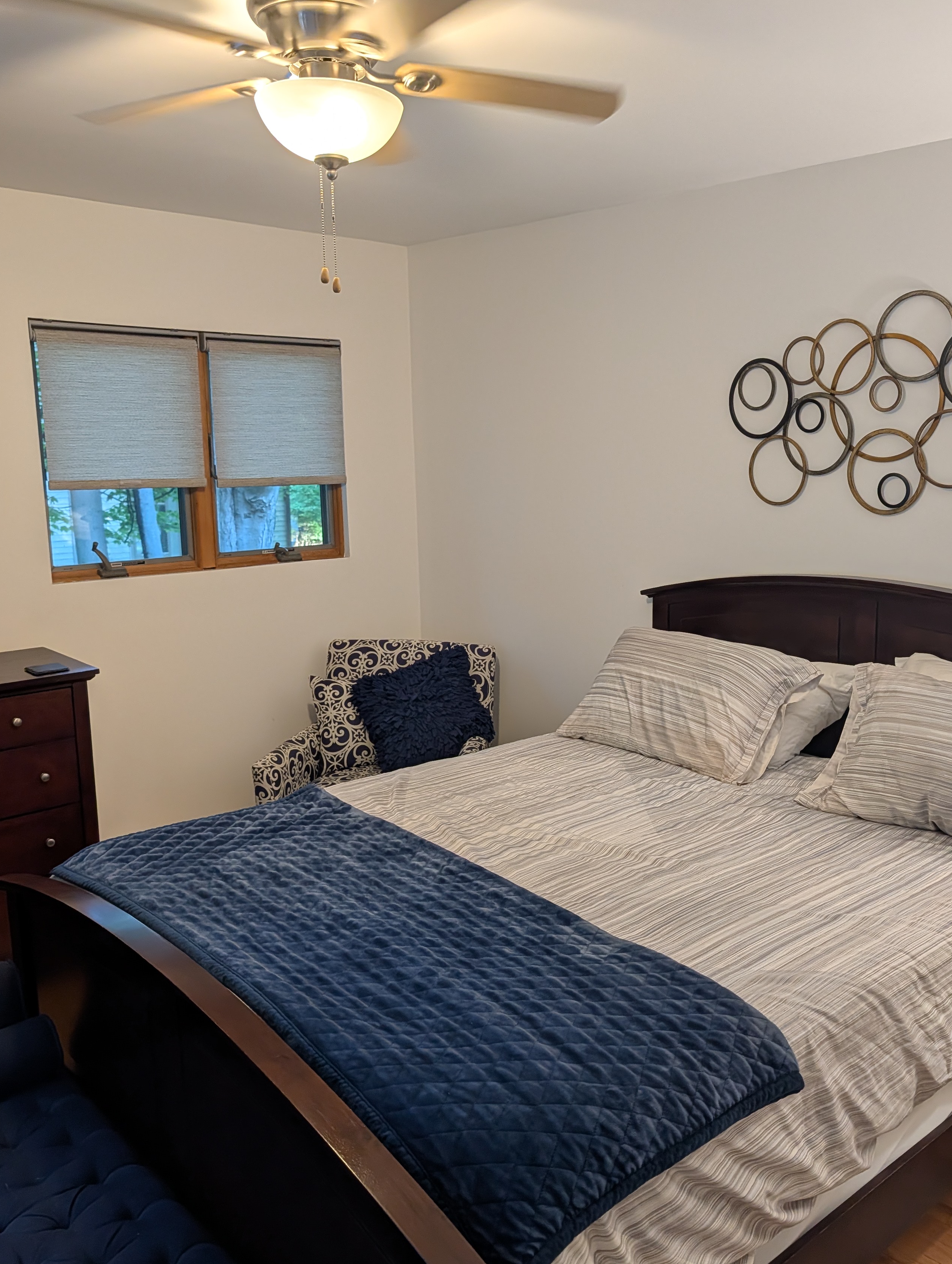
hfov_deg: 48.1
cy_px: 631
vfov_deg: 61.6
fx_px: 1061
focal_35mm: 29
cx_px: 564
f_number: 1.68
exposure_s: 1/120
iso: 268
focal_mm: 6.9
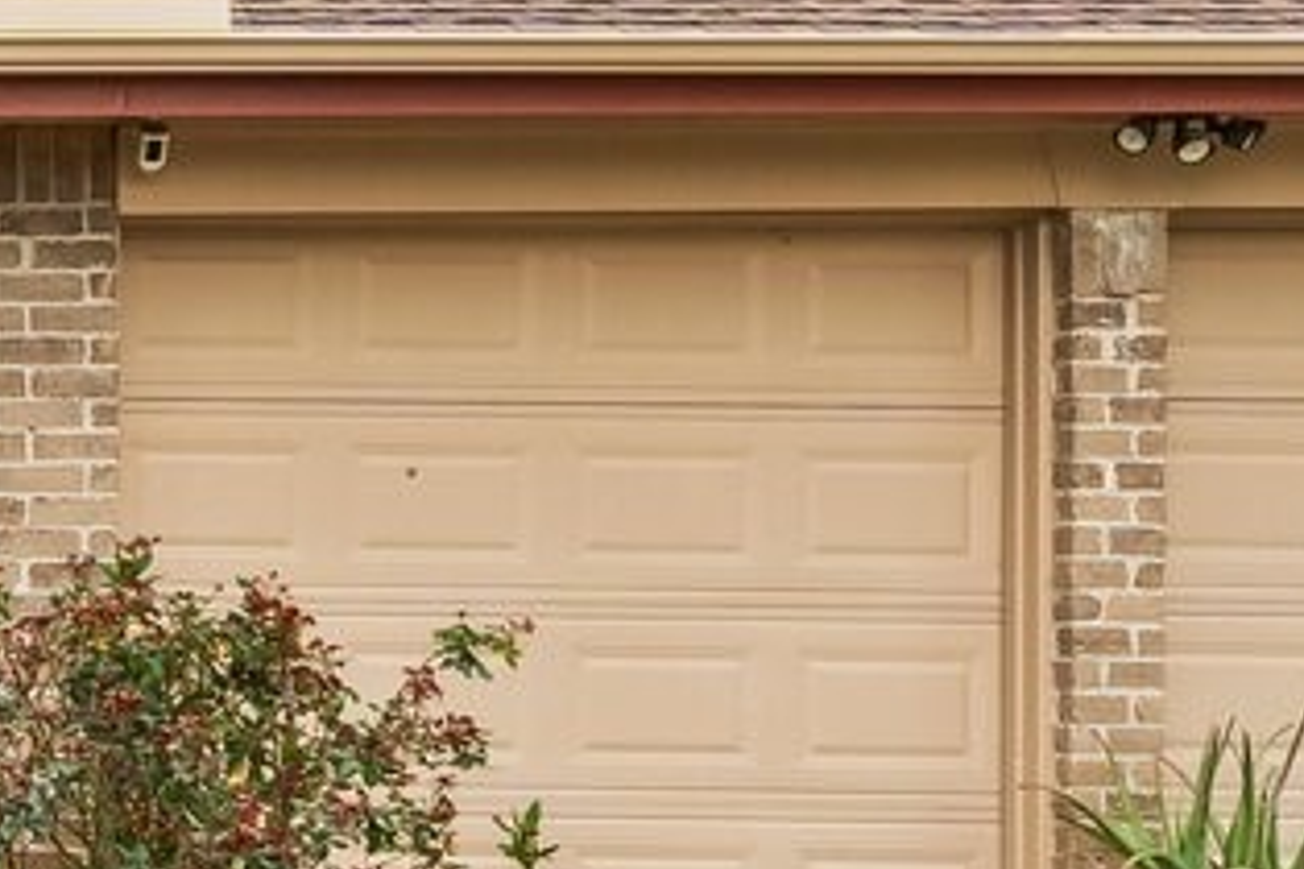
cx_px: -898
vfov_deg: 15.0
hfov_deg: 18.5
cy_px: 606
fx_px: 3296
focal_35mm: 91
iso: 400
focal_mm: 14
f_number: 10
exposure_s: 1/20
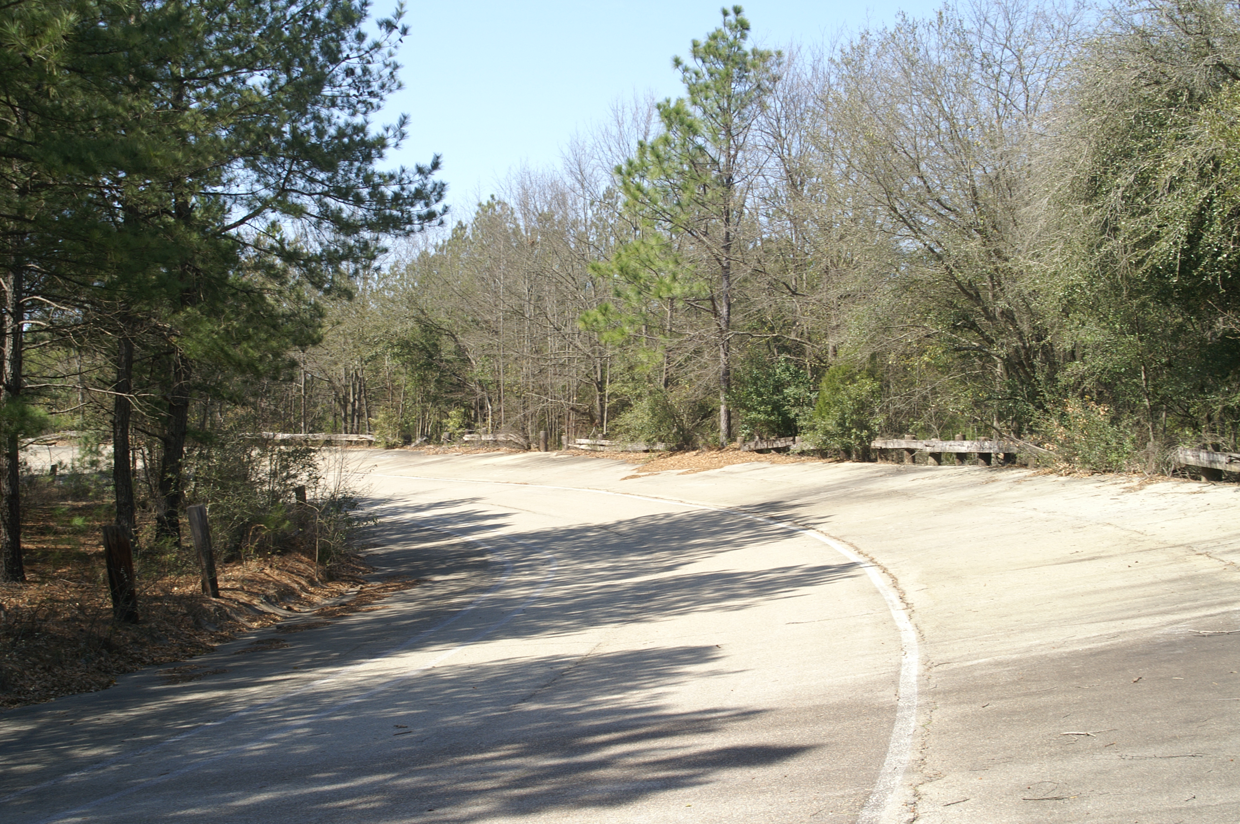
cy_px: 412
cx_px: 620
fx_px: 1807
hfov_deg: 37.9
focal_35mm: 52
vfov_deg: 25.7
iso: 100
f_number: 9
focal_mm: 35
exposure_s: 1/100
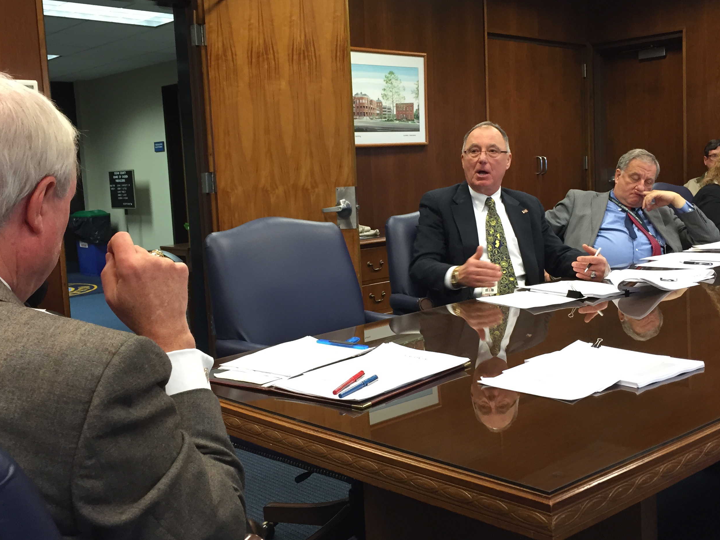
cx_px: 391
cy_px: 254
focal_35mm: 38
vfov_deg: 37.7
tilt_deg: -6.3
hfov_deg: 48.9
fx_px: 790
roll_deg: +3.5
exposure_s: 1/30
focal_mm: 4.15
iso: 100
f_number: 2.2
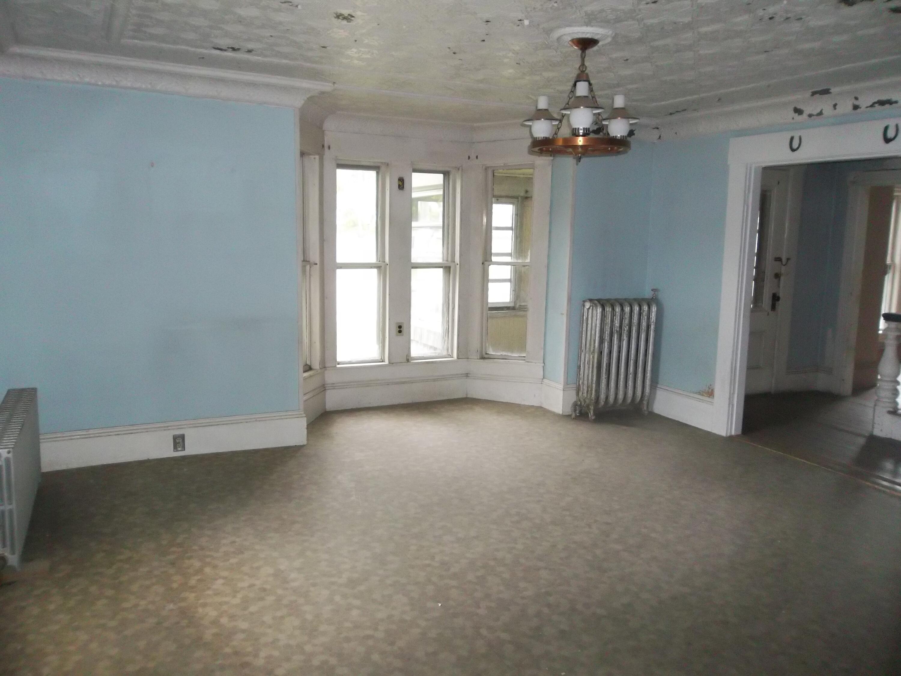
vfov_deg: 51.4
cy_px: 338
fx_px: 703
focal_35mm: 27
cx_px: 450
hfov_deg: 65.3
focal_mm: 4.9
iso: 320
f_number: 3.5
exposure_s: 1/60
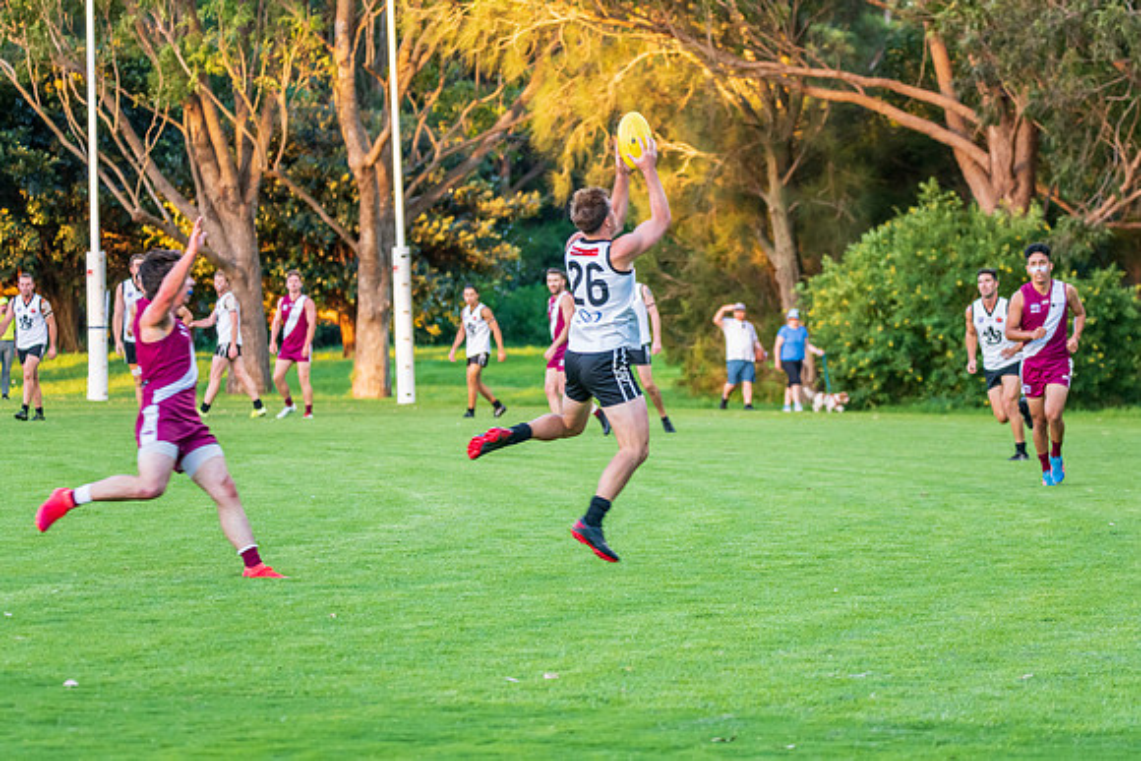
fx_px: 5125
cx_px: 611
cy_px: 404
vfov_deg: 8.5
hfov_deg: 12.7
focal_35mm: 162
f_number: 5.6
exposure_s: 1/320
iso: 1600
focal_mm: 150
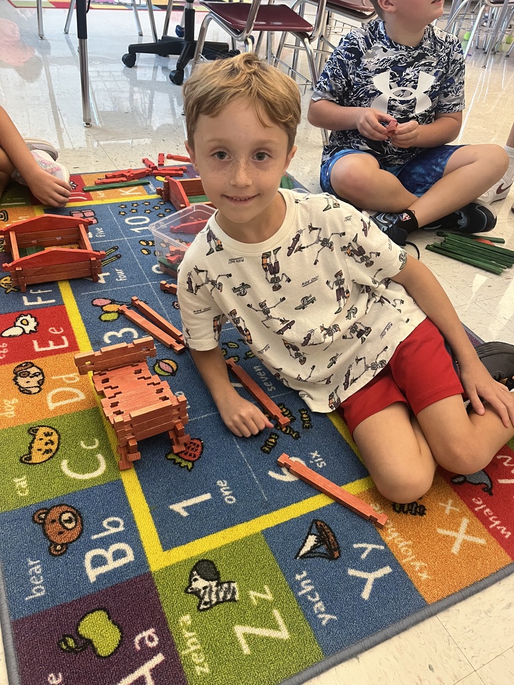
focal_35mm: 26
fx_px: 515
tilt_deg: -40.5
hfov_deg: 53.1
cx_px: 257
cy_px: 342
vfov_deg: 67.3
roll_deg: -5.9
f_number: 1.6
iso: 320
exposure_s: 1/60
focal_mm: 5.1
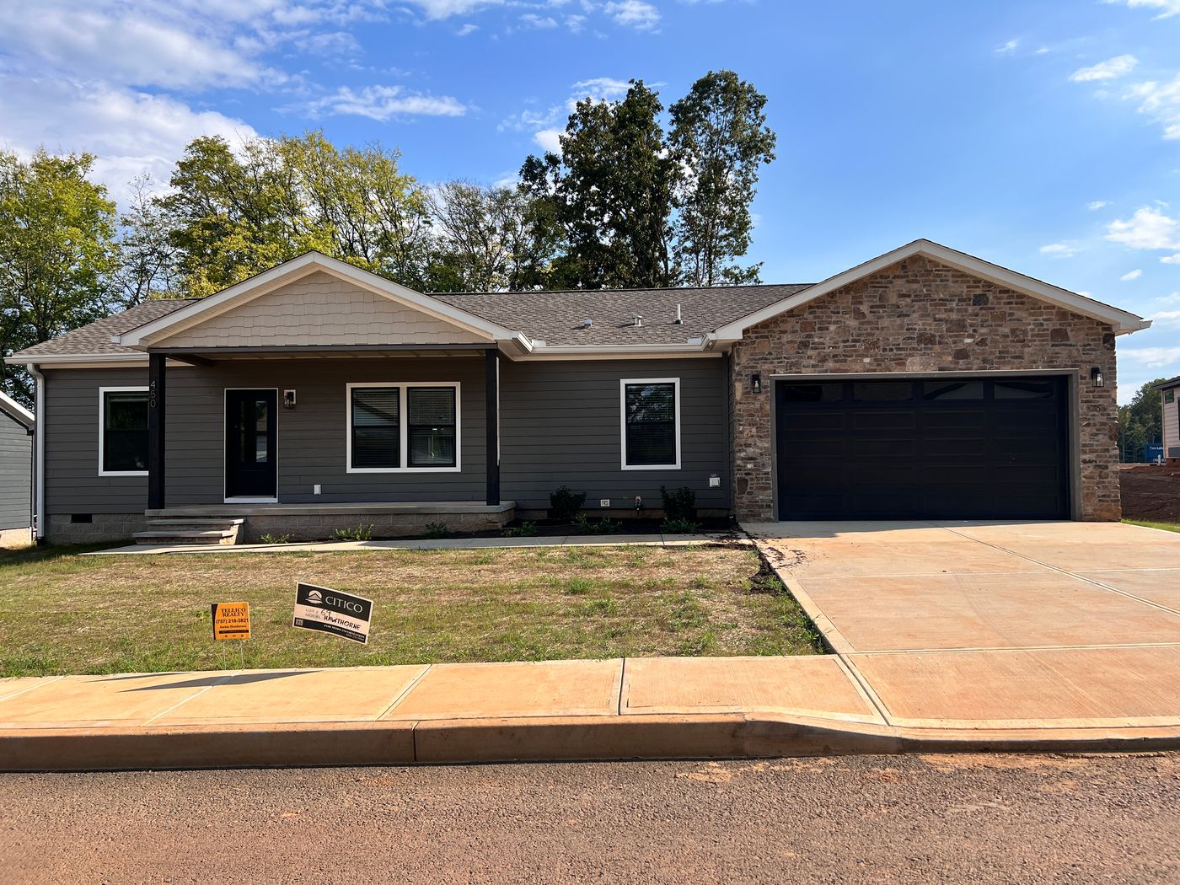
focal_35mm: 26
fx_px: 886
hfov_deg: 67.3
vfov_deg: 53.1
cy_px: 442
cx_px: 590
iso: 50
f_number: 1.5
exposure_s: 1/3460
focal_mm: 5.7
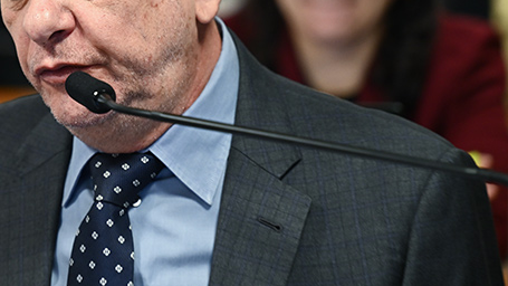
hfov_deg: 6.6
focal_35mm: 326
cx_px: 87
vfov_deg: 3.7
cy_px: 39
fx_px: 4392
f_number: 2.8
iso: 800
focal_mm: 165
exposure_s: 1/80
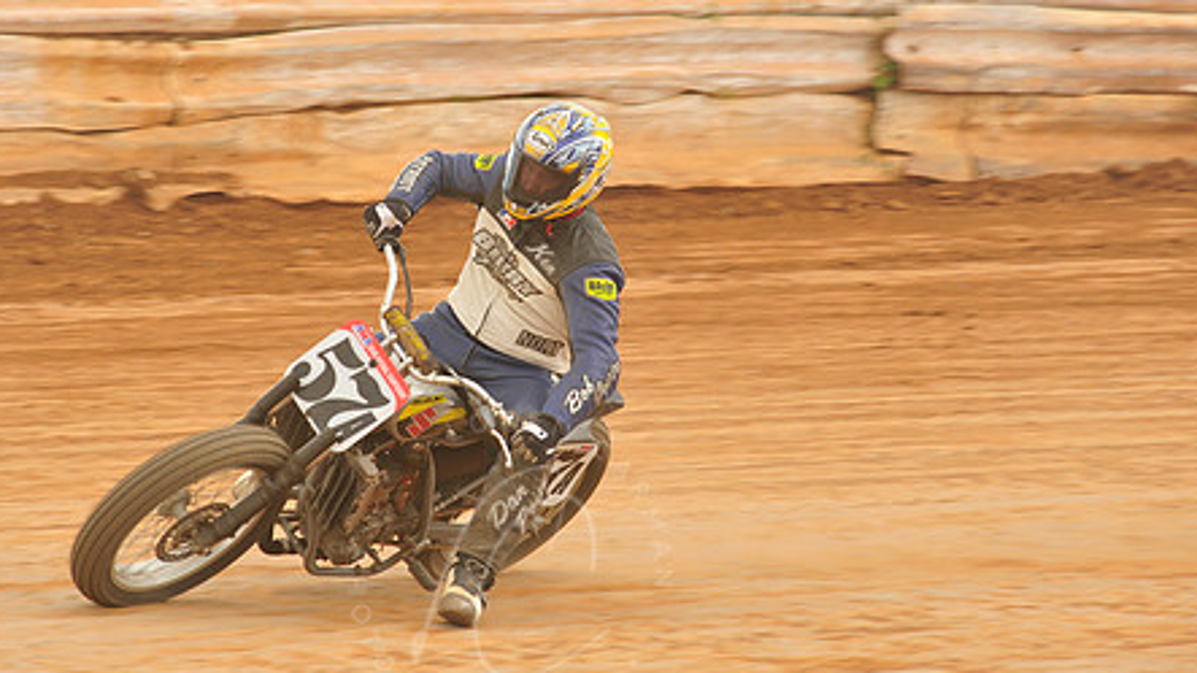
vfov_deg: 4.4
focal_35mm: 274
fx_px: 8695
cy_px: 324
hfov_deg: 7.9
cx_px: 508
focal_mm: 200
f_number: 8
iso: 800
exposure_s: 1/400
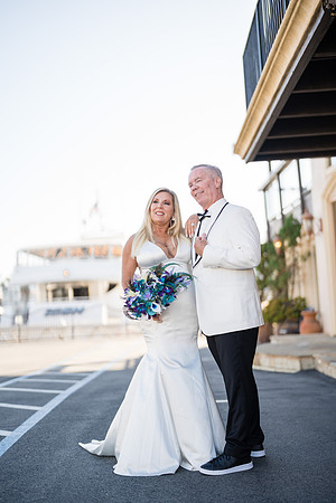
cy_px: 252
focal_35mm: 50
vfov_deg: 39.6
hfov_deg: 27.0
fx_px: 700
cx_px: 168
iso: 125
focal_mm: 50
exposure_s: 1/2000
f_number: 1.2
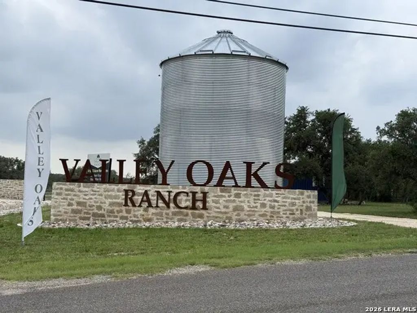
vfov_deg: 30.3
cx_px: 208
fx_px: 578
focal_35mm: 48
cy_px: 156
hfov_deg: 39.7
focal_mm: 6.76
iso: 64
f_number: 1.78
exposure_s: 1/1980
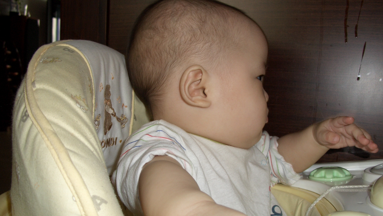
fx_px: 376
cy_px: 131
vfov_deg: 31.9
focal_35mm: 37
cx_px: 192
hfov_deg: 54.0
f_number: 2.8
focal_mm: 7.1
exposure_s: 1/60
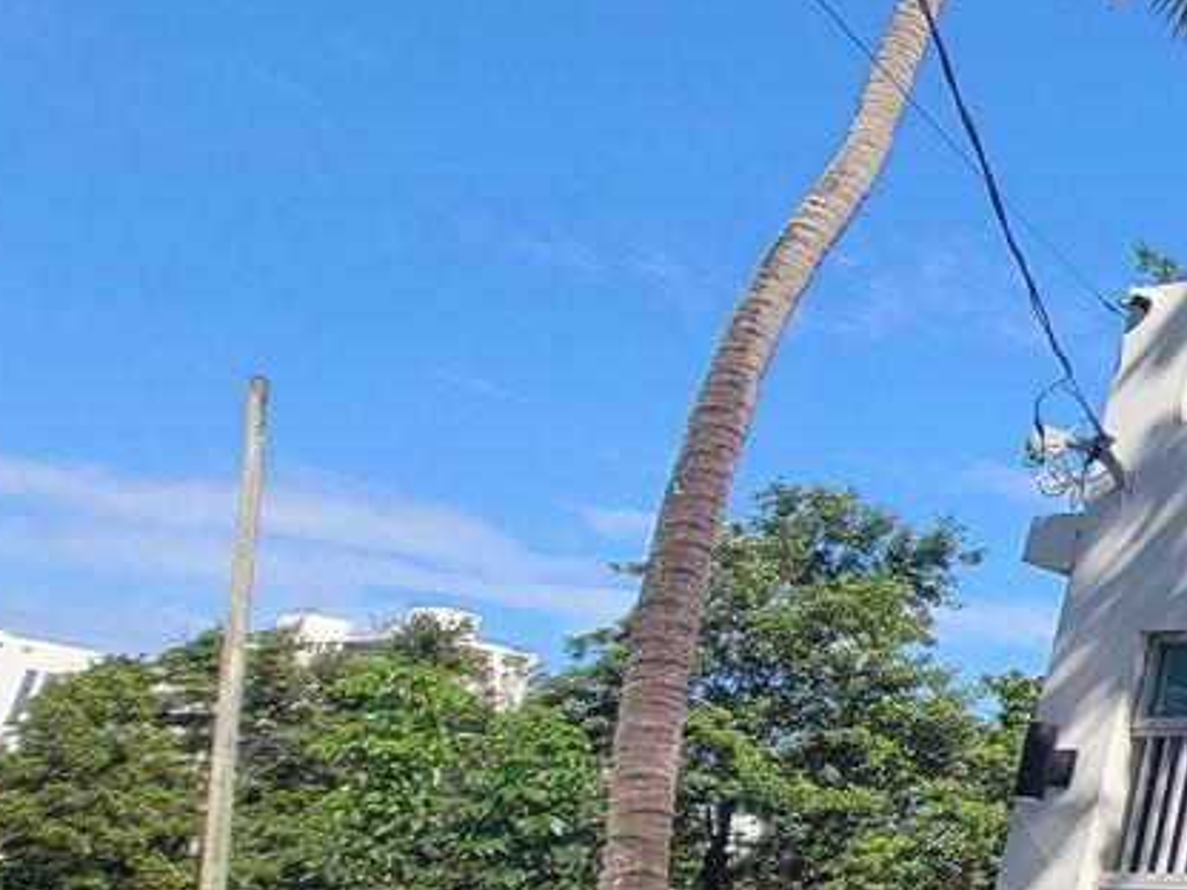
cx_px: 2012
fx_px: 1715
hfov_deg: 23.9
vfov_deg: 29.1
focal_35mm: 50
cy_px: 516
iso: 50
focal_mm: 2.2
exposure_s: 1/997
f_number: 2.2
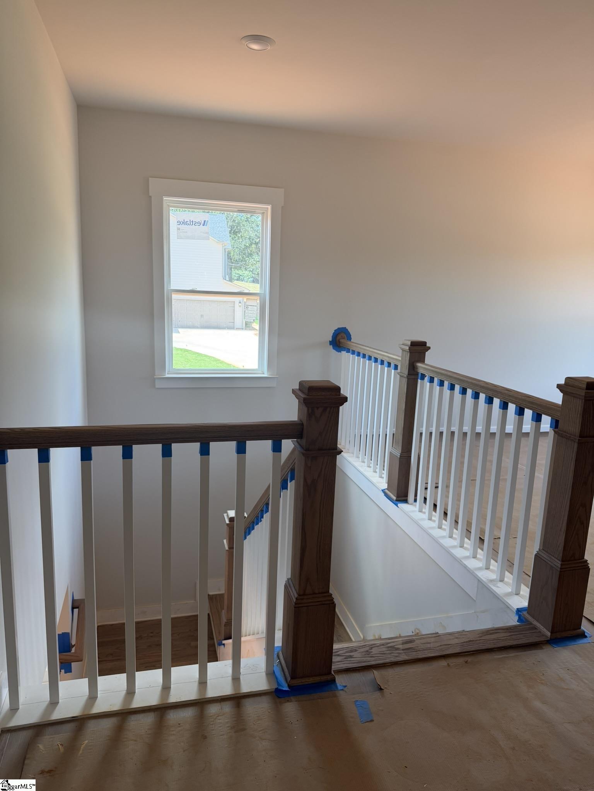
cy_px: 396
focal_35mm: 24
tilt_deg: -11.3
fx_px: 549
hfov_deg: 56.8
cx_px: 297
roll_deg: -3.1
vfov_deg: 71.6
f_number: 1.78
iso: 100
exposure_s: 1/192
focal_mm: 6.76
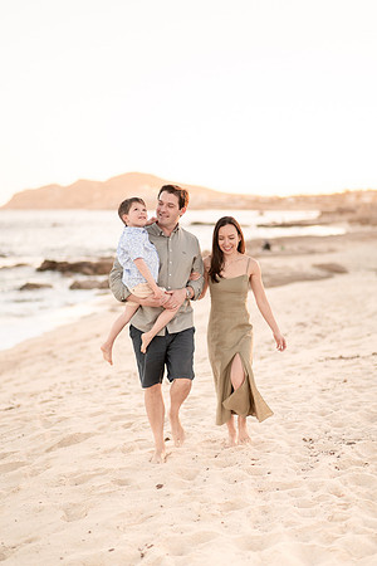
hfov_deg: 23.4
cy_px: 283
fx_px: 911
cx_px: 188
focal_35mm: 58
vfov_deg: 34.5
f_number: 1.8
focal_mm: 58
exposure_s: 1/1000
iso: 100
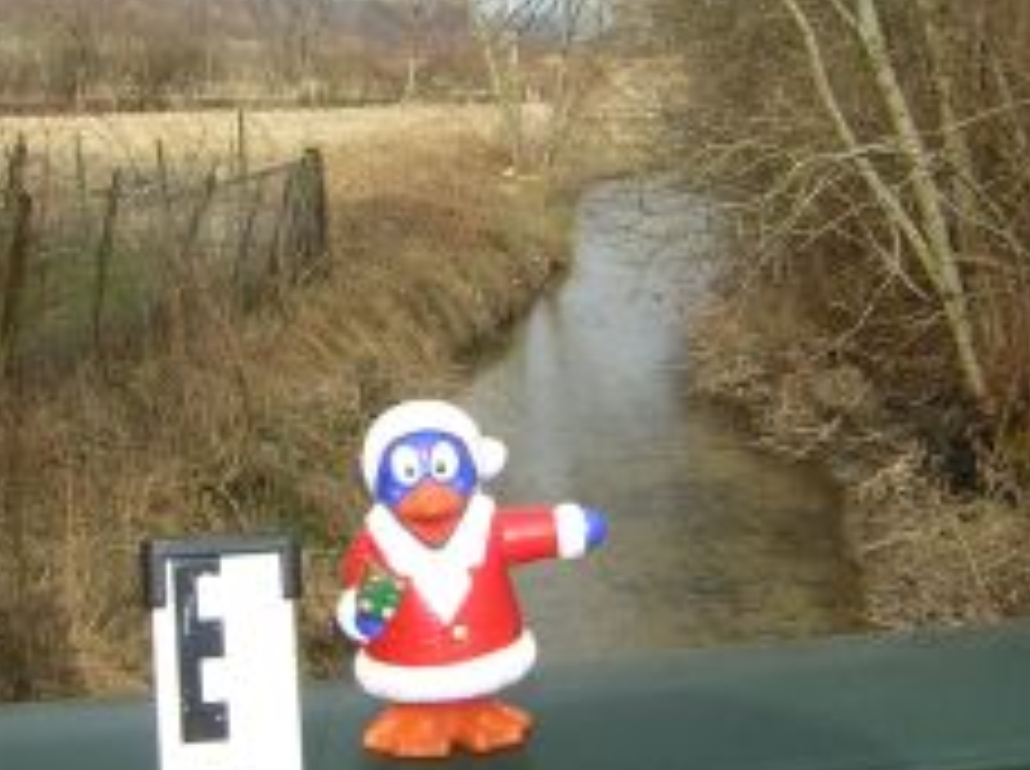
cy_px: 315
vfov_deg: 23.2
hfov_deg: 30.7
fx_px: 1872
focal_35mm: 63
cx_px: 580
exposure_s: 1/282
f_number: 5.2
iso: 50
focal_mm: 4.7
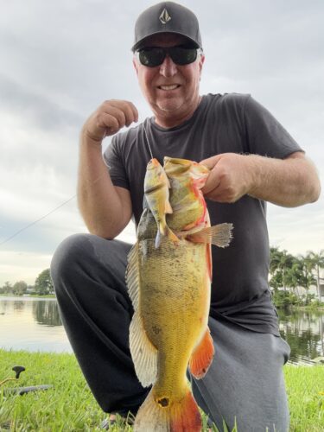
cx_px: 162
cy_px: 216
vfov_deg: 60.0
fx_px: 374
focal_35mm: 30
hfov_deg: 46.8
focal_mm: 2.69
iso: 32
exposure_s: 1/128
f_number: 1.9
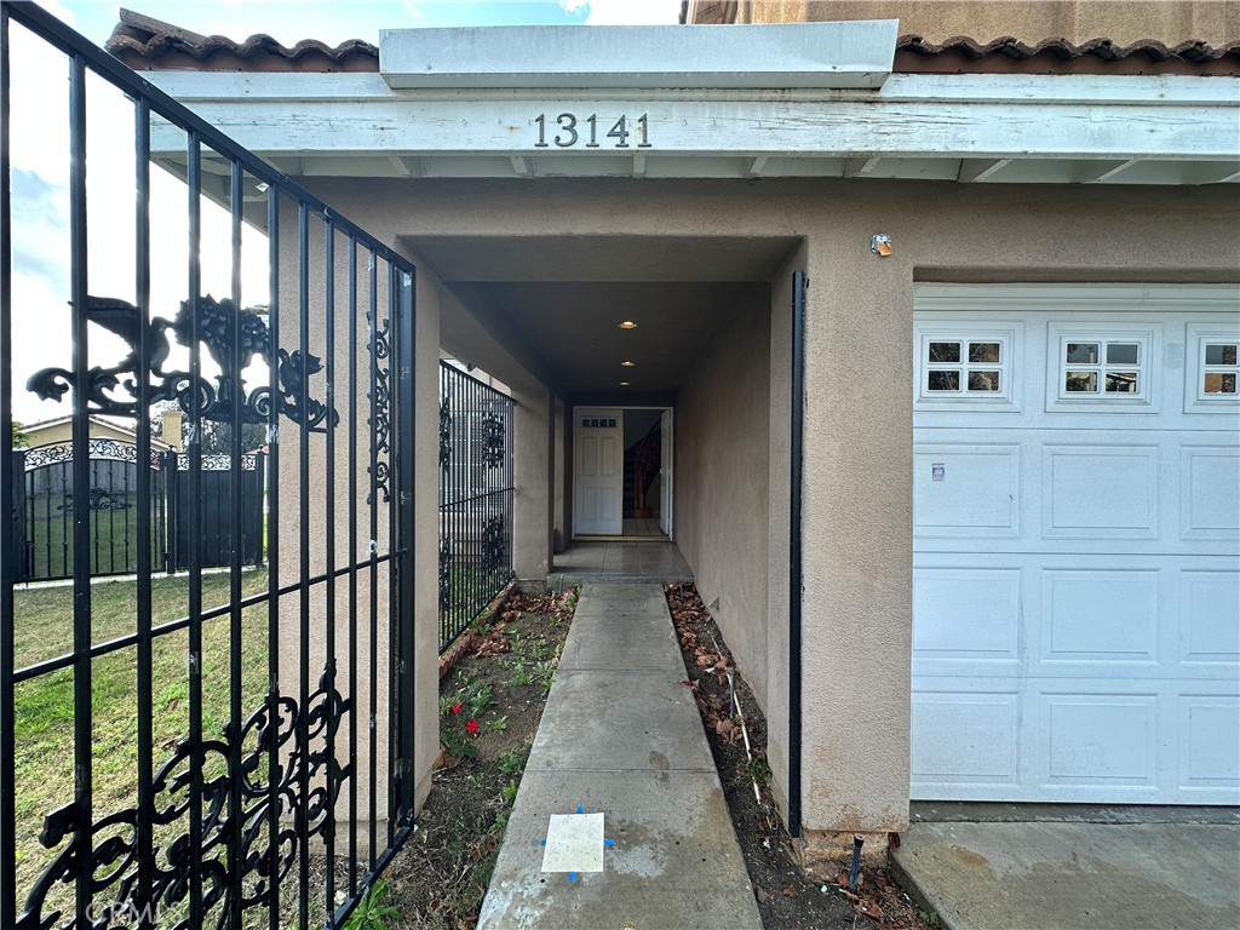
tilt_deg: -0.1
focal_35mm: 14
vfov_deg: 85.7
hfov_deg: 102.1
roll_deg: -0.6
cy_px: 465
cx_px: 620
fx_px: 502
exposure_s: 1/162
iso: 40
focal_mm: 2.22
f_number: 2.2
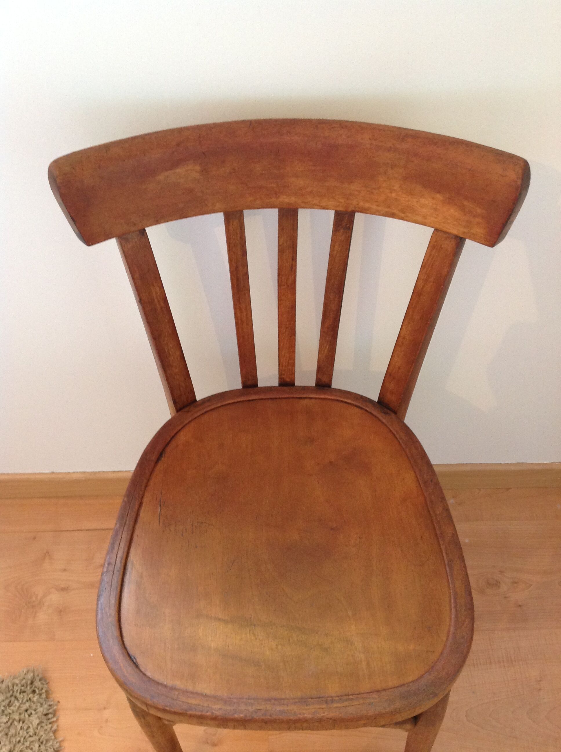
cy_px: 376
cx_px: 280
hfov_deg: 40.6
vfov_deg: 52.7
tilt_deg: -51.1
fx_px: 758
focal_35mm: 35
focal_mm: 4.28
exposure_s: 1/15
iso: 200
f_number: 2.4
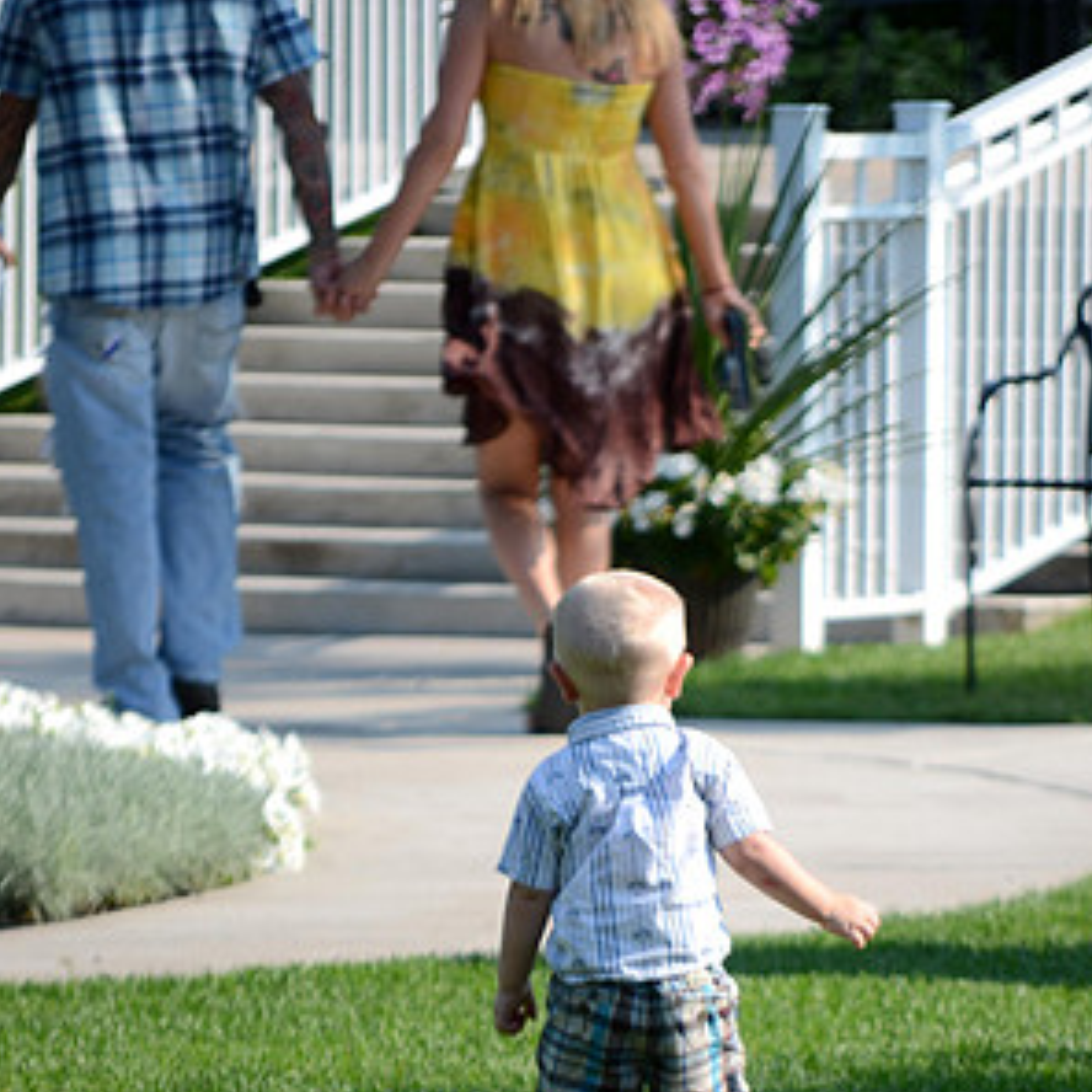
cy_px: 708
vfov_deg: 4.5
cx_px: 546
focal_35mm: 387
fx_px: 13812
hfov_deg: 4.5
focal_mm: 200
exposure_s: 1/250
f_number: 5.6
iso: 100
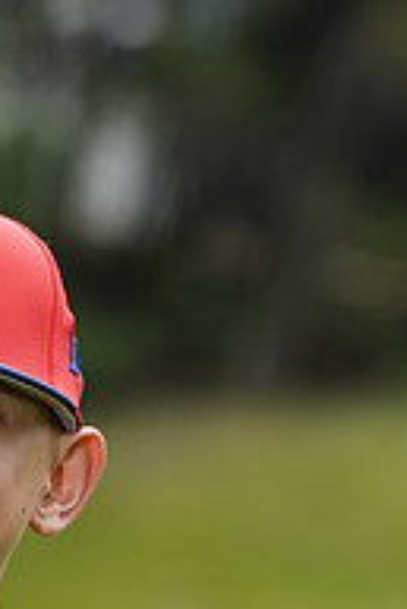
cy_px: 764
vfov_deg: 3.4
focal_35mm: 601
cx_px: -166
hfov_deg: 2.3
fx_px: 10173
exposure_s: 1/250
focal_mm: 200
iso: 100
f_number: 6.3
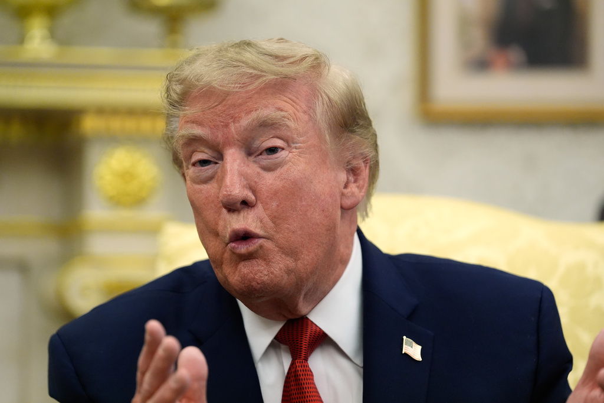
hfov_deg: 12.1
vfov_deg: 8.1
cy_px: 202
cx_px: 302
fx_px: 2851
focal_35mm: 170
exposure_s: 1/400
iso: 3200
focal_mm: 170
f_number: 3.5
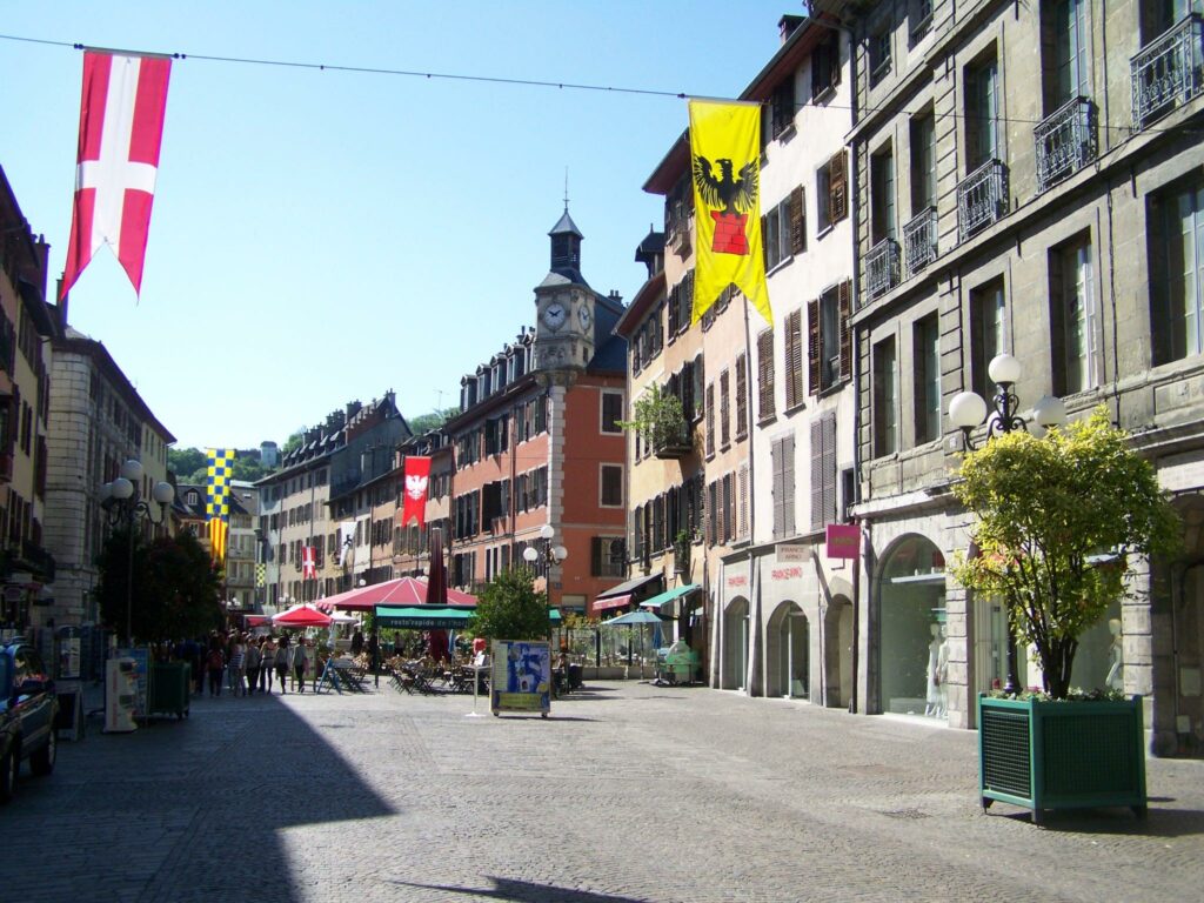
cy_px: 452
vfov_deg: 37.7
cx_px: 602
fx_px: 1322
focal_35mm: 38
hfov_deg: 49.0
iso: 80
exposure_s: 1/640
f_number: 4
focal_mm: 6.3
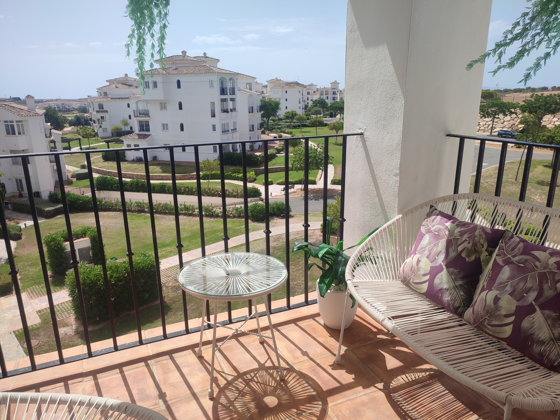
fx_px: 404
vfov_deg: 54.9
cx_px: 280
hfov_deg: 69.4
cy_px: 210
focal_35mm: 25
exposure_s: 1/651
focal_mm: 6.04
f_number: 1.9
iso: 50
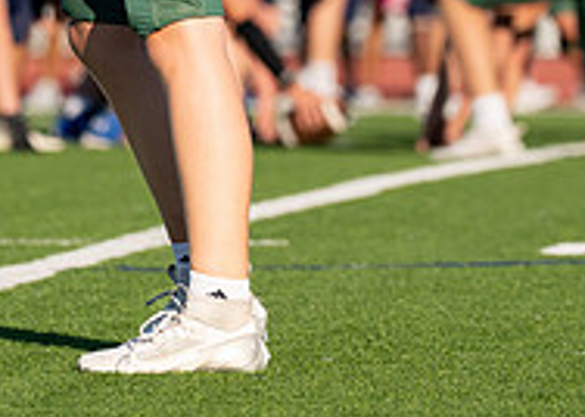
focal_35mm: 589
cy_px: -232
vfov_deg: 2.4
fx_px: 9779
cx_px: 201
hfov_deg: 3.4
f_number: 2.8
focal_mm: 131
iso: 200
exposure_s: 1/5000
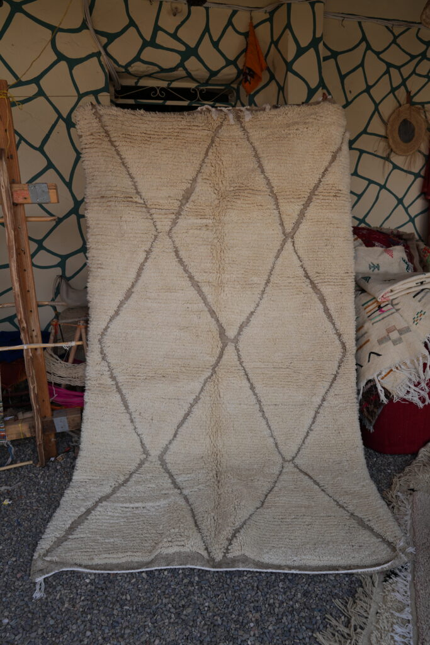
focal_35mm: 24
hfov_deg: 53.1
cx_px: 215
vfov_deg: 73.7
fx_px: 430
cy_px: 322
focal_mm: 24
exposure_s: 1/160
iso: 100
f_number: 4
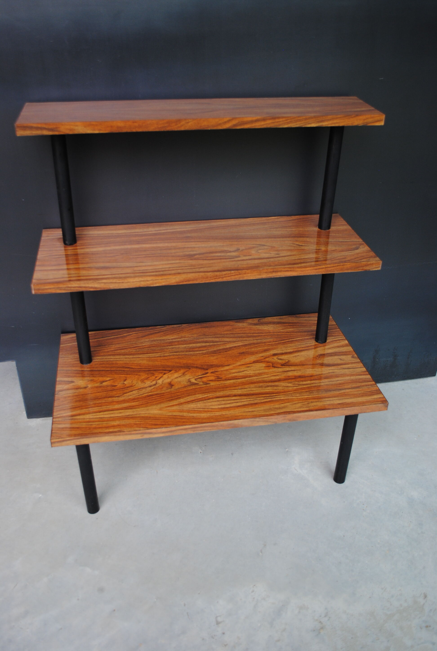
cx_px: 218
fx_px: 598
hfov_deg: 40.1
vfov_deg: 57.1
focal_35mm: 33
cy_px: 326
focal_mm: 22
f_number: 3.8
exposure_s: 1/60
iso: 200
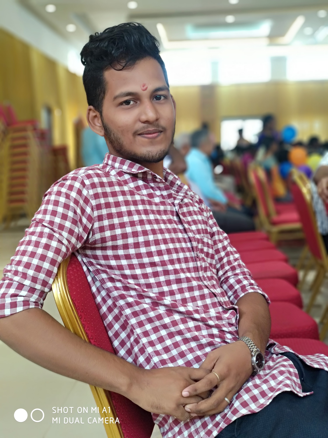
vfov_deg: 36.8
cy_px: 219
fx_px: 657
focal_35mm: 52
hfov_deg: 28.0
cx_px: 164
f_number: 2.6
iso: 400
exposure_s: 1/60
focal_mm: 5.99
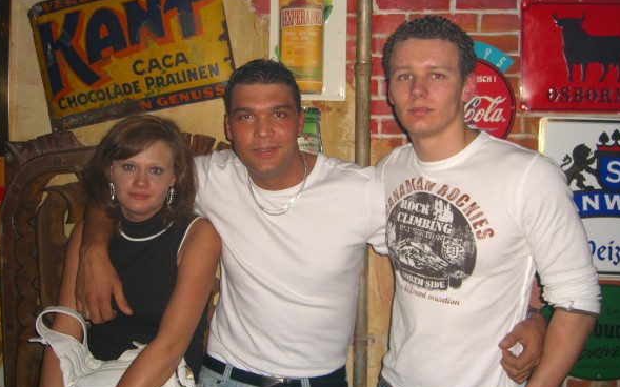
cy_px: 184
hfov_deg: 48.2
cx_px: 308
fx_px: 693
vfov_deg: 31.2
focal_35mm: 41
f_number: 2.8
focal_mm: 7.9
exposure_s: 1/60
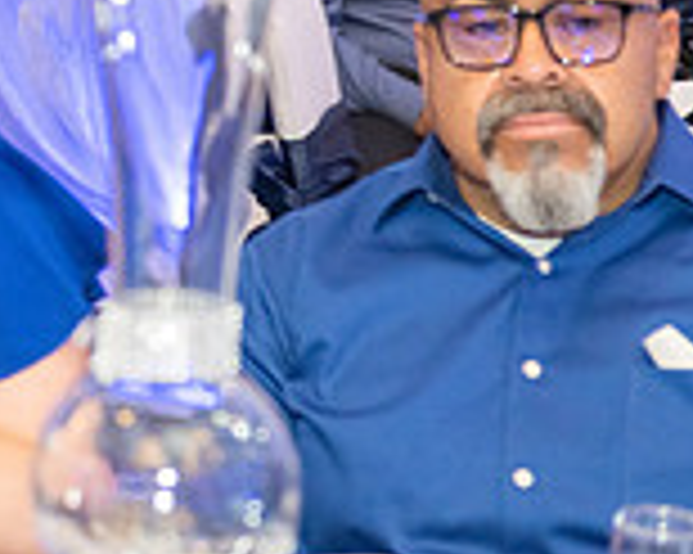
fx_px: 3485
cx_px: -513
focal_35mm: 170
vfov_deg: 8.9
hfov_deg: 10.7
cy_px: -282
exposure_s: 1/160
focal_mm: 48
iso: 1600
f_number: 3.5
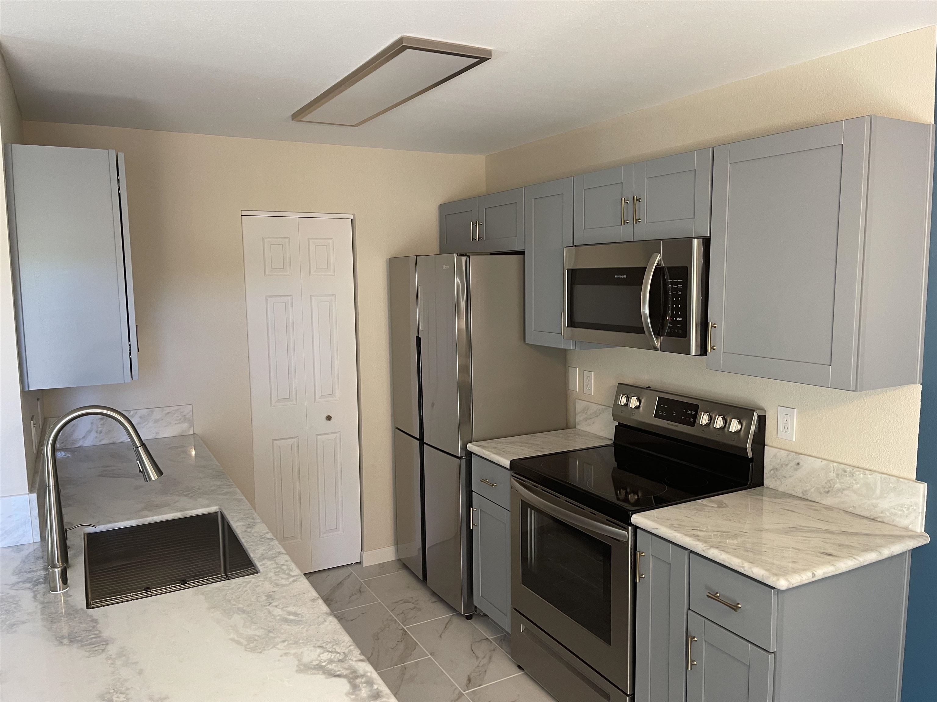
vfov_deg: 53.1
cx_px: 468
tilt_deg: -6.7
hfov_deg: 67.3
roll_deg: +1.0
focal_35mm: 26
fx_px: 704
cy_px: 351
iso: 125
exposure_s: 1/60
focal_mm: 5.1
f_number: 1.6
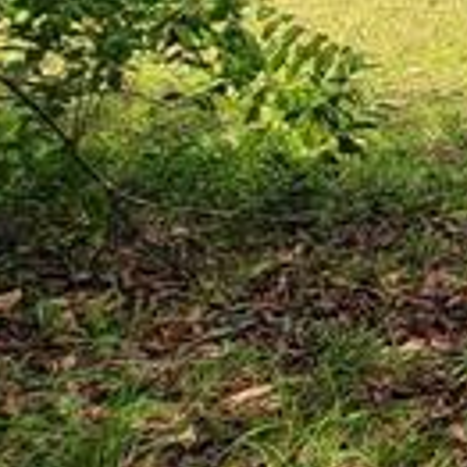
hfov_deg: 12.0
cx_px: 1319
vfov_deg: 17.1
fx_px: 1374
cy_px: -267
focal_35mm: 90
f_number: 2.2
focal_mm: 2.2
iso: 50
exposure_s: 1/836
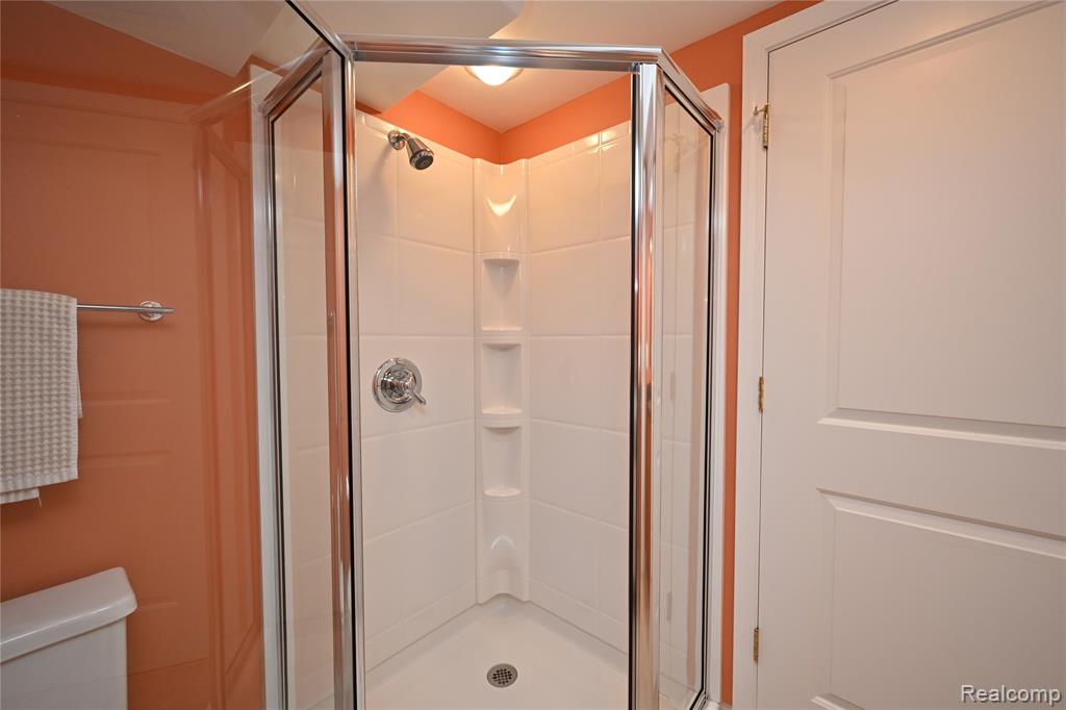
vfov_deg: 81.2
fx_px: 414
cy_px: 355
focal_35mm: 14
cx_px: 533
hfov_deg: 104.3
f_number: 10
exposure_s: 1/60
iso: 1250
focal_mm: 14
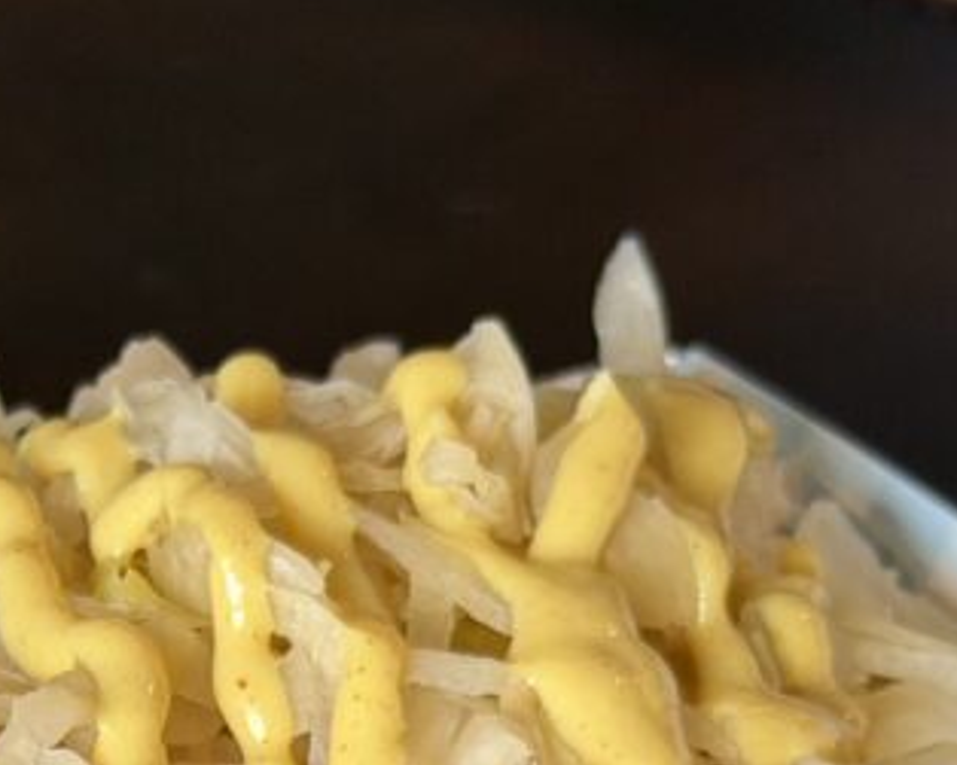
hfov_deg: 12.5
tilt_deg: -39.1
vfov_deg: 9.8
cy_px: 1158
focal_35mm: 153
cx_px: 55
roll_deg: +4.0
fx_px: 4332
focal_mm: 6.76
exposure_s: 1/120
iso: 80
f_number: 1.78
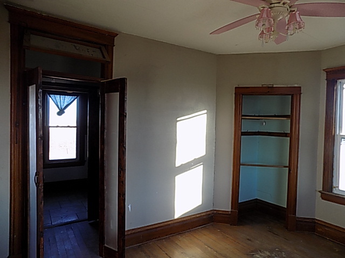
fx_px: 229
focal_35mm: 23
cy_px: 129
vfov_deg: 58.9
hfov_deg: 73.9
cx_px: 172
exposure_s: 1/30
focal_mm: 4
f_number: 3.1
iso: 100
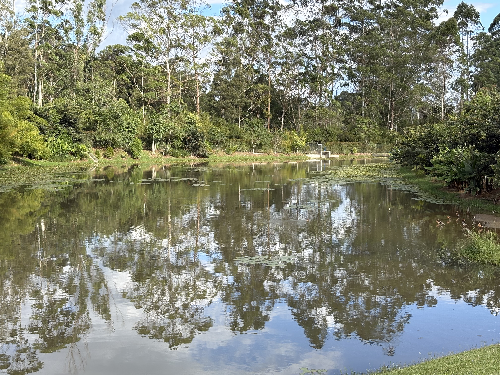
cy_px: 188
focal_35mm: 52
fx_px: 751
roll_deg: -0.2
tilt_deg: -3.4
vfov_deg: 28.0
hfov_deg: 36.8
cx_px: 250
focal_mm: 5.96
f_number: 1.6
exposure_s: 1/959
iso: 32
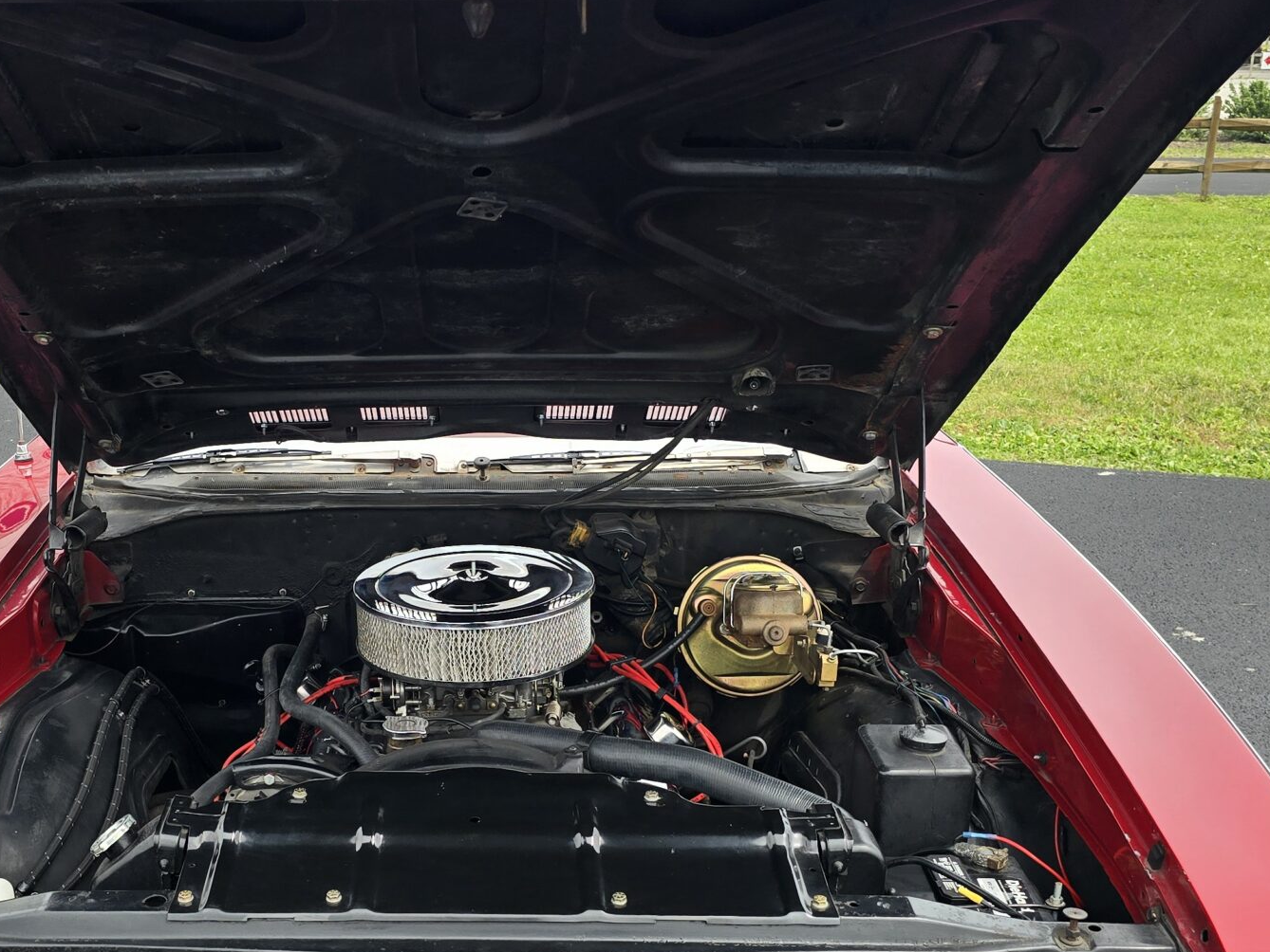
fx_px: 1615
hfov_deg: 42.4
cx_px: 430
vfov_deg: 32.7
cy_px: 617
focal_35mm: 44
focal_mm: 6.3
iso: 12
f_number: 1.7
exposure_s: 1/372
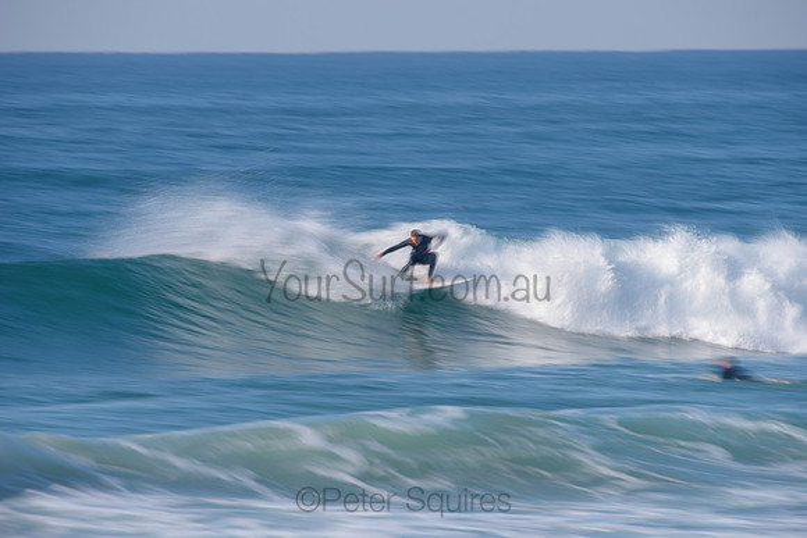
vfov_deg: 2.8
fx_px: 11210
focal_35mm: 500
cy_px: 269
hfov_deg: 4.1
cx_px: 404
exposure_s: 1/13
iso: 31
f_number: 11
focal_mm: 500
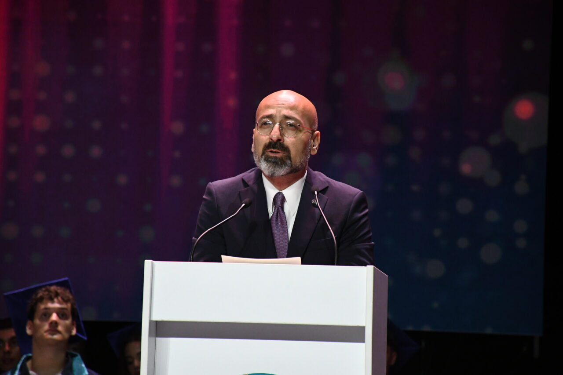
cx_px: 282
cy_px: 188
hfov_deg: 9.8
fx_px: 3284
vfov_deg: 6.5
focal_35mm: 210
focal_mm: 140
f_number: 5.6
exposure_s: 1/160
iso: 3200
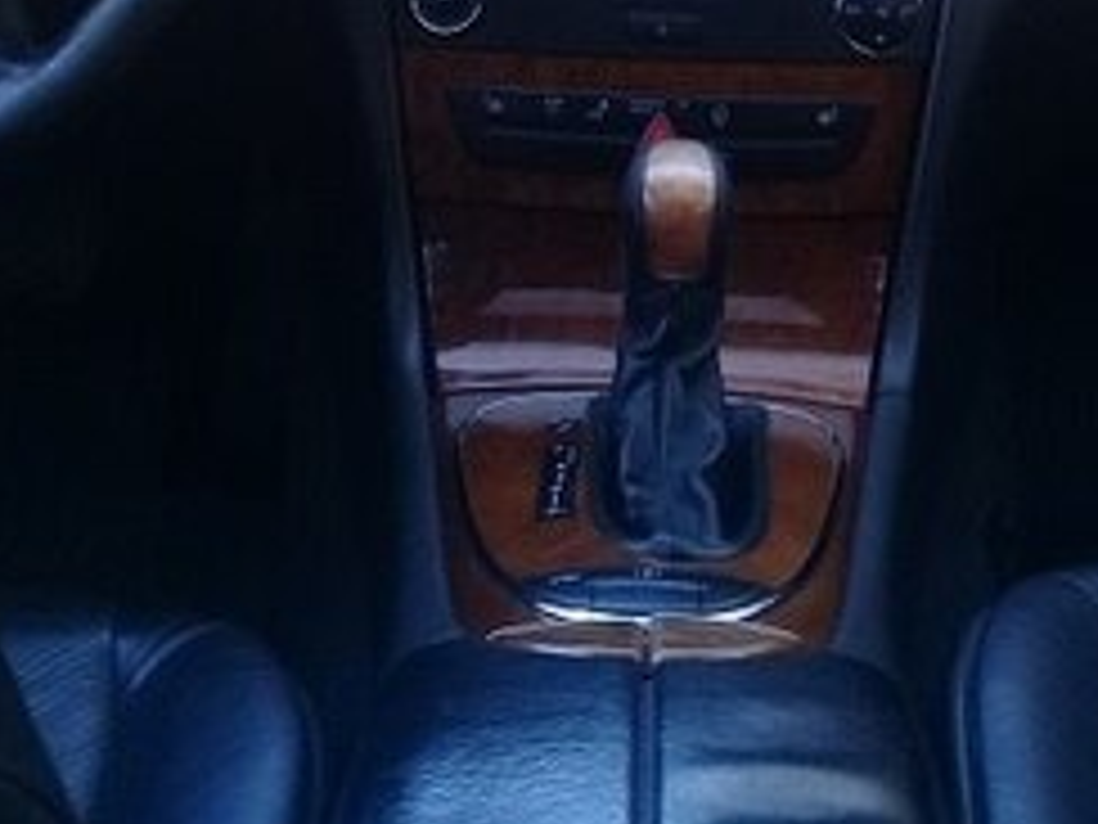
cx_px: 639
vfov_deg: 16.7
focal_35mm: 84
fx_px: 2664
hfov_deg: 23.3
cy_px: -223
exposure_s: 1/33
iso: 64
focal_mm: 3.3
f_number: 2.2
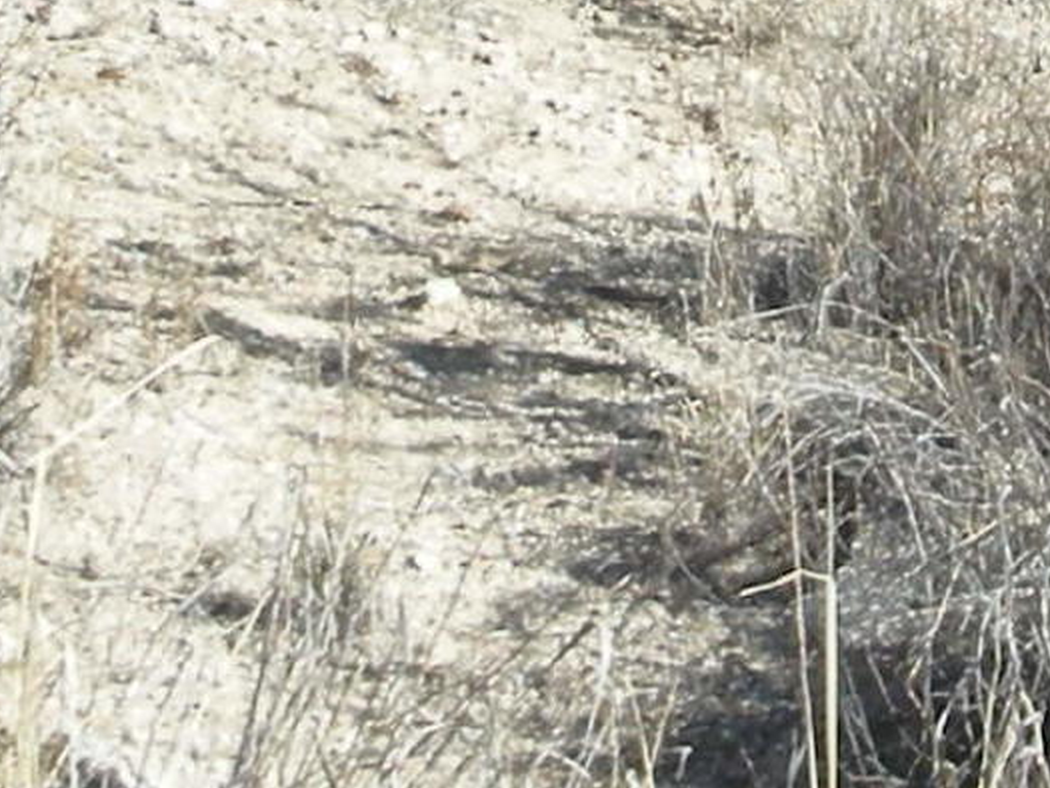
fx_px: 6068
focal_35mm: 200
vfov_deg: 7.2
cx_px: 554
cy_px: -576
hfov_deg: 9.9
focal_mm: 5.8
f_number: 3
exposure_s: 1/436
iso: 50
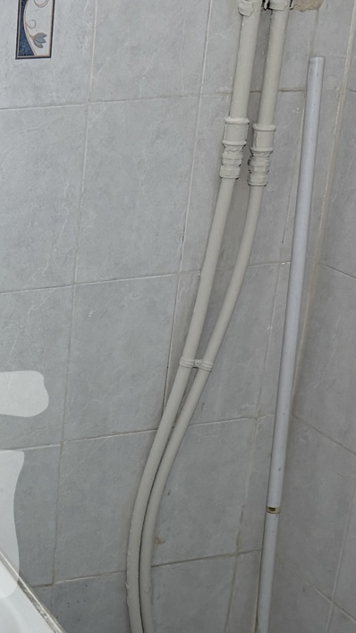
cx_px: -145
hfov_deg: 15.9
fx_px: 1191
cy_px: 489
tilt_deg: -27.2
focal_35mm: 71
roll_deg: +1.1
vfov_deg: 29.2
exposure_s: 1/108
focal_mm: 6.76
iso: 200
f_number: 1.78
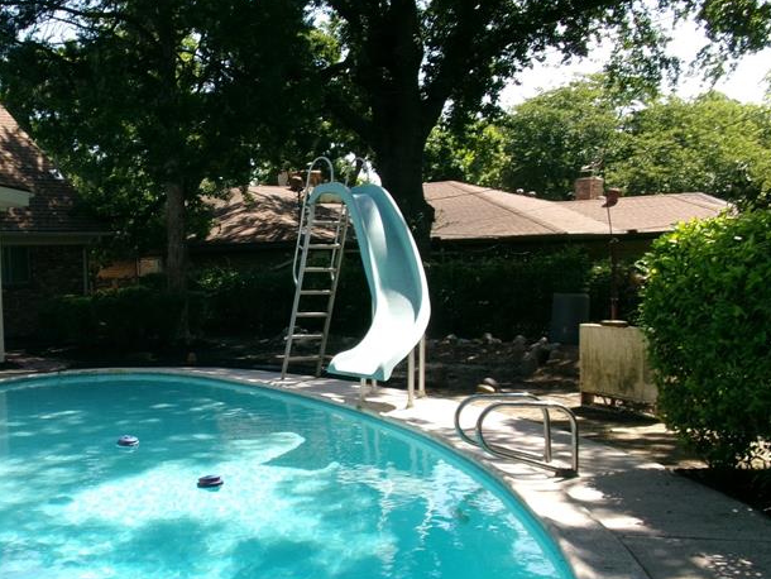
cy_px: 329
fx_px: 1047
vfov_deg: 30.9
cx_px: 159
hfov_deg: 38.9
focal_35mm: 47
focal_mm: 5.1
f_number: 10.8
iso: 100
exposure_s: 1/50
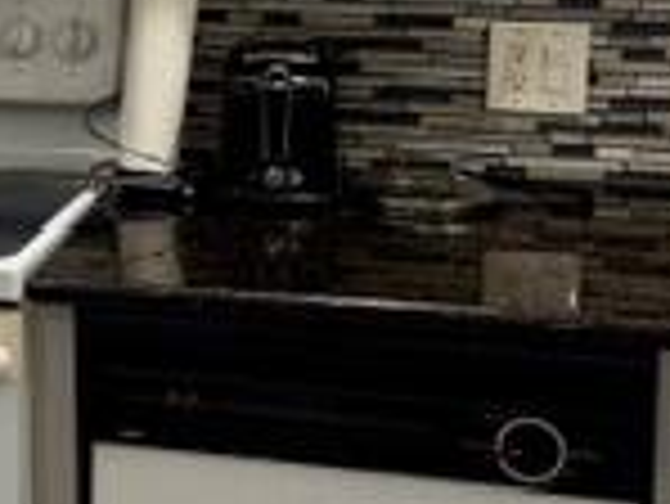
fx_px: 1995
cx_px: 18
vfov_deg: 14.2
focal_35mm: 103
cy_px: 36
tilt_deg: -9.7
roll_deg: +0.3
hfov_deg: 18.6
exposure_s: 1/120
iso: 125
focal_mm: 6.76
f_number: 1.78
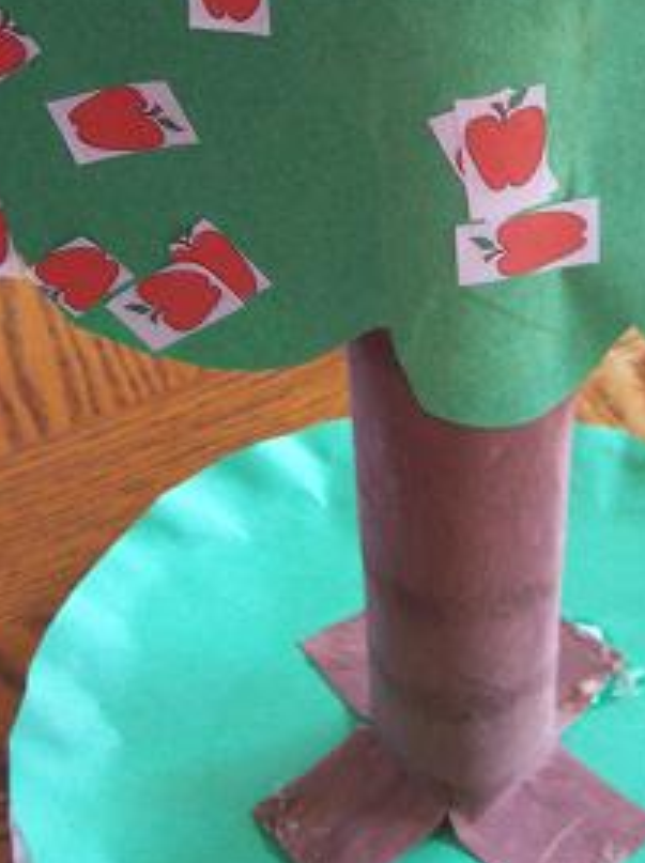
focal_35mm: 70
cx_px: 454
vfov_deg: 27.2
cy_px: 154
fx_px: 1743
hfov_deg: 20.9
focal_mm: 5.6
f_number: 2.8
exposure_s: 1/30
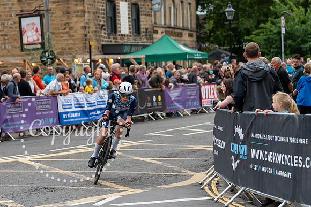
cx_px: 119
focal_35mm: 121
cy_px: 115
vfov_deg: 11.4
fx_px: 1043
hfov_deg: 16.9
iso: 500
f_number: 3.2
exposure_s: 1/500
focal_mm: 98
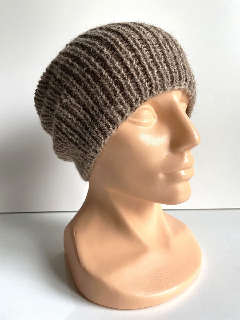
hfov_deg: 53.1
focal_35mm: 26
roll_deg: +0.2
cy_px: 160
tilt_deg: -9.0
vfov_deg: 67.3
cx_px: 120
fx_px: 240
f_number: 1.6
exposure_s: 1/117
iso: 125
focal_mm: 4.2
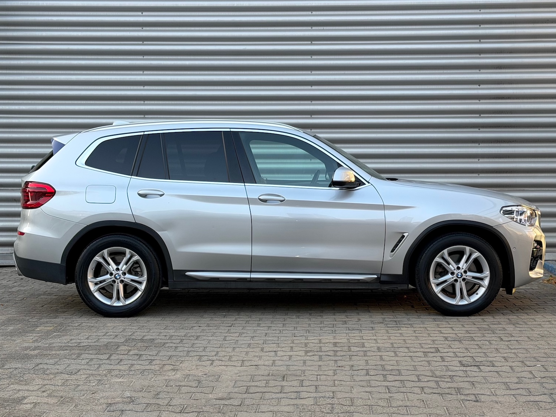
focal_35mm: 48
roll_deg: +0.3
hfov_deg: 39.7
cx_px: 278
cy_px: 208
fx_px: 771
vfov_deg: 30.3
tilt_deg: -2.9
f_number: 1.78
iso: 64
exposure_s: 1/233
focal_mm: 6.76
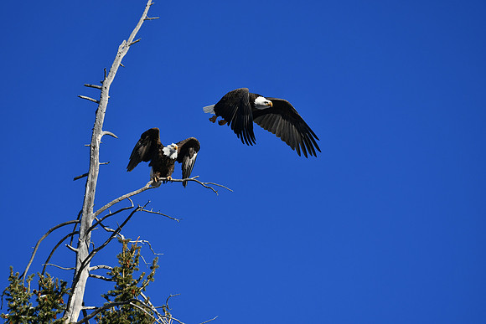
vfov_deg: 4.0
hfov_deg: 6.0
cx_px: 243
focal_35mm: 345
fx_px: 4658
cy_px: 162
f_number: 5.6
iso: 200
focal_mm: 230
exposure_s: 1/1000
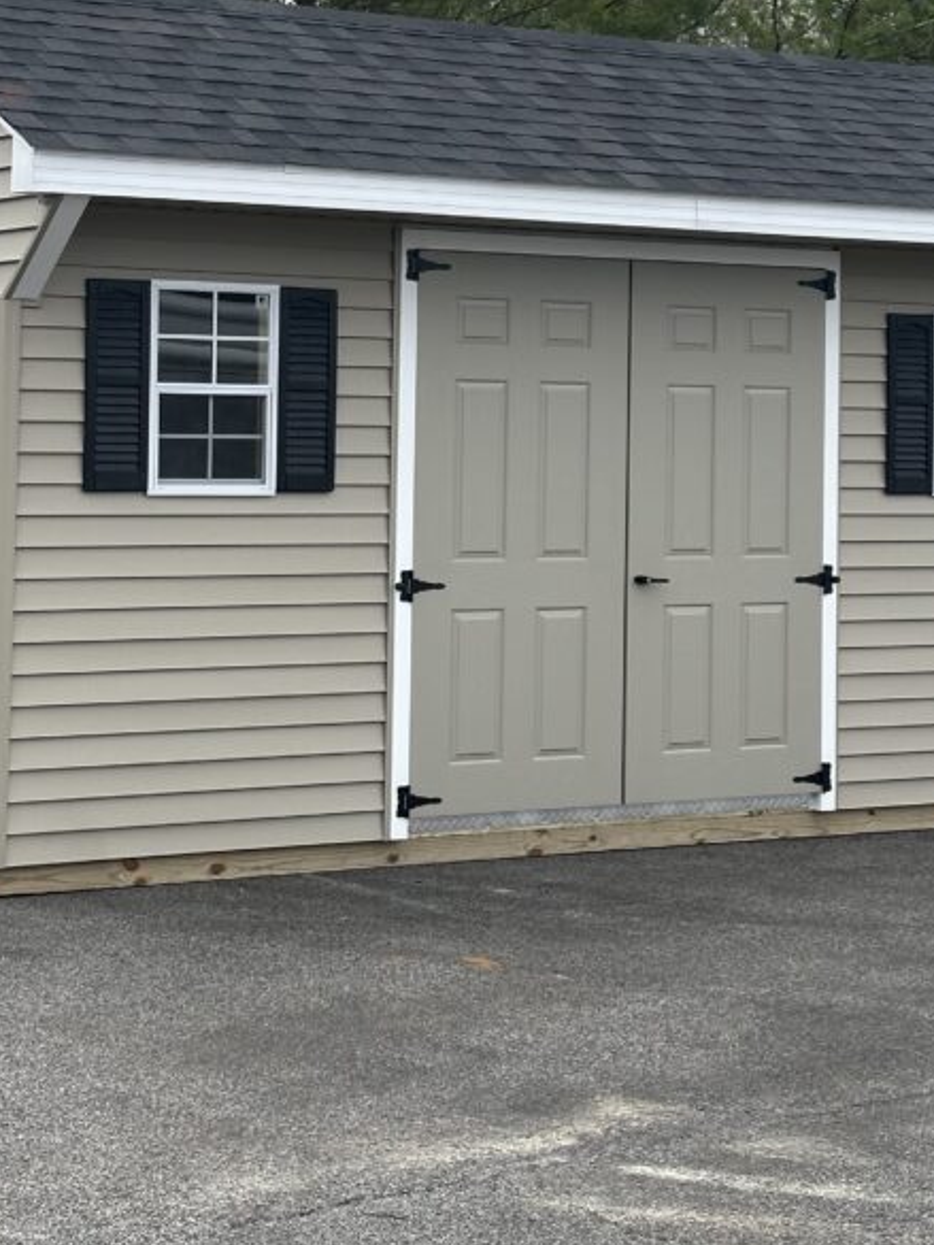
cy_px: 302
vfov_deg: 23.0
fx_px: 3021
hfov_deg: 17.6
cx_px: 455
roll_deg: +0.2
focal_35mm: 84
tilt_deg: -0.4
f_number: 1.78
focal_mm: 6.86
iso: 64
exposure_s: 1/2070
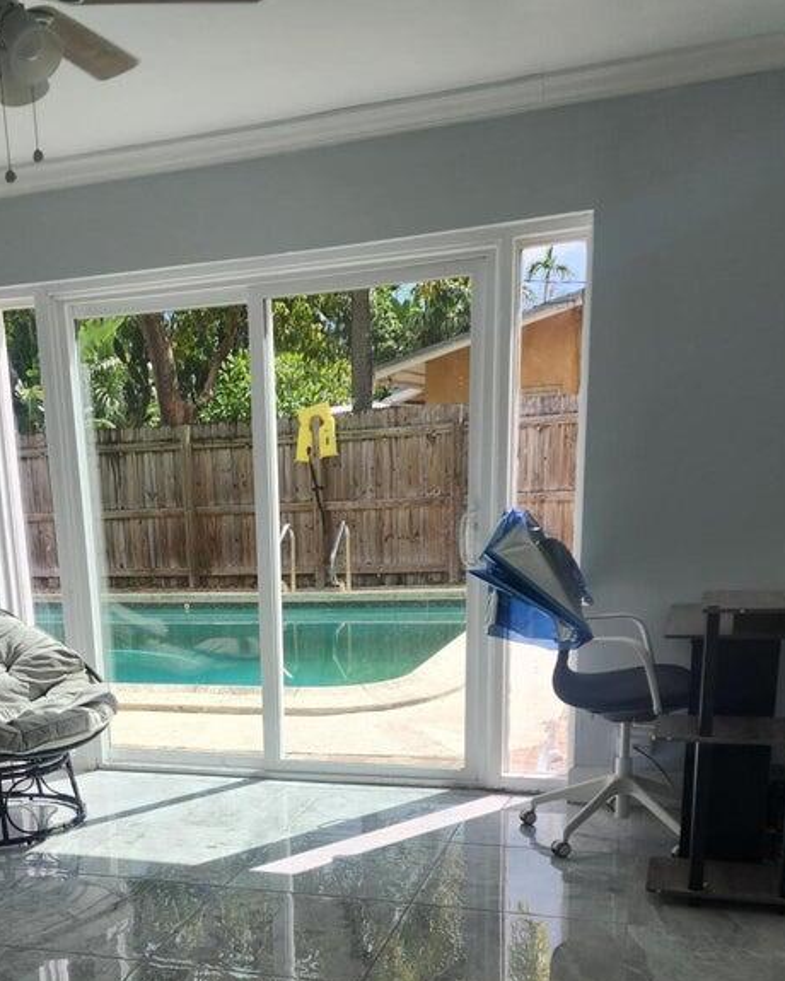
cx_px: 210
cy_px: 785
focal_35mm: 40
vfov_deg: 43.6
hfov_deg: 36.6
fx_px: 1162
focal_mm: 6.4
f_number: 1.8
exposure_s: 1/470
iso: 12
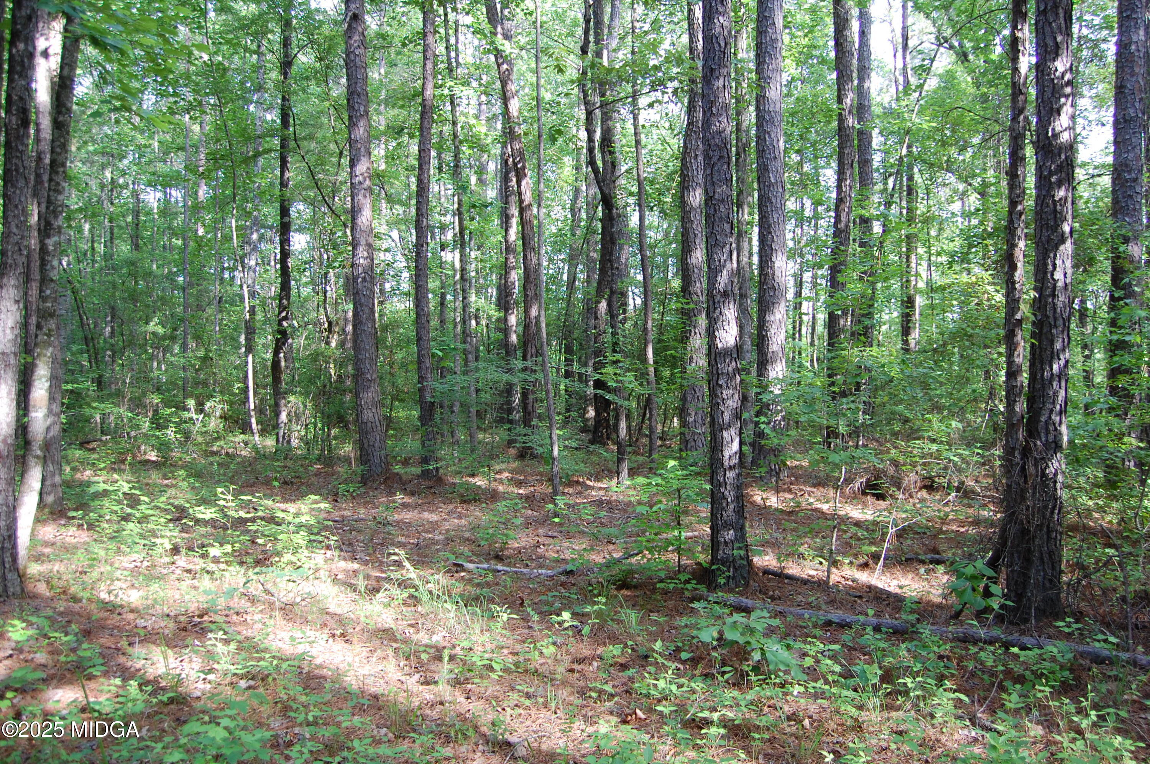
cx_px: 575
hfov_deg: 67.4
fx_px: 862
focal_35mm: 27
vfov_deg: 47.8
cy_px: 382
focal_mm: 18
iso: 400
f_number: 5
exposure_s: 1/100
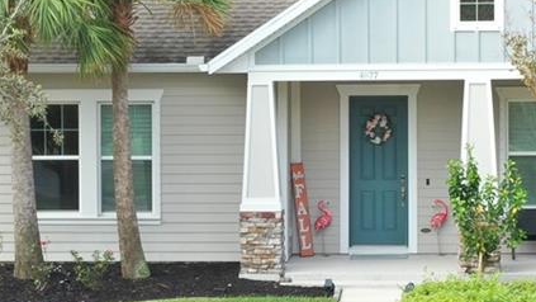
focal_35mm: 111
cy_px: 124
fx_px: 1578
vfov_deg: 10.9
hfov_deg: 19.3
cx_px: 316
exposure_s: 1/100
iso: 100
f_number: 5.6
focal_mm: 10.26
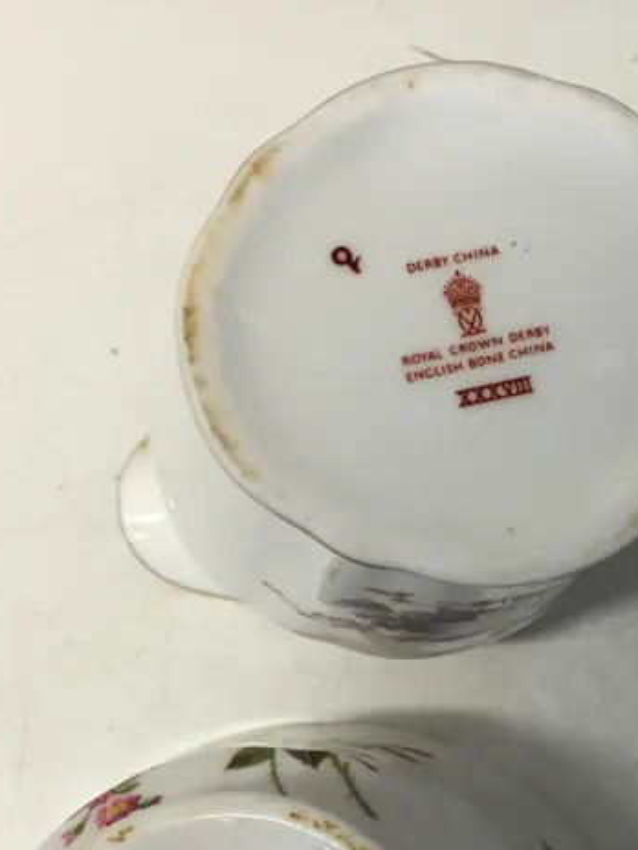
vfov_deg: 29.7
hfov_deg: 22.2
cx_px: 620
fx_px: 1573
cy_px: 659
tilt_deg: -71.1
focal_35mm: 64
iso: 40
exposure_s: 1/33
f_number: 2.2
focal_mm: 4.15
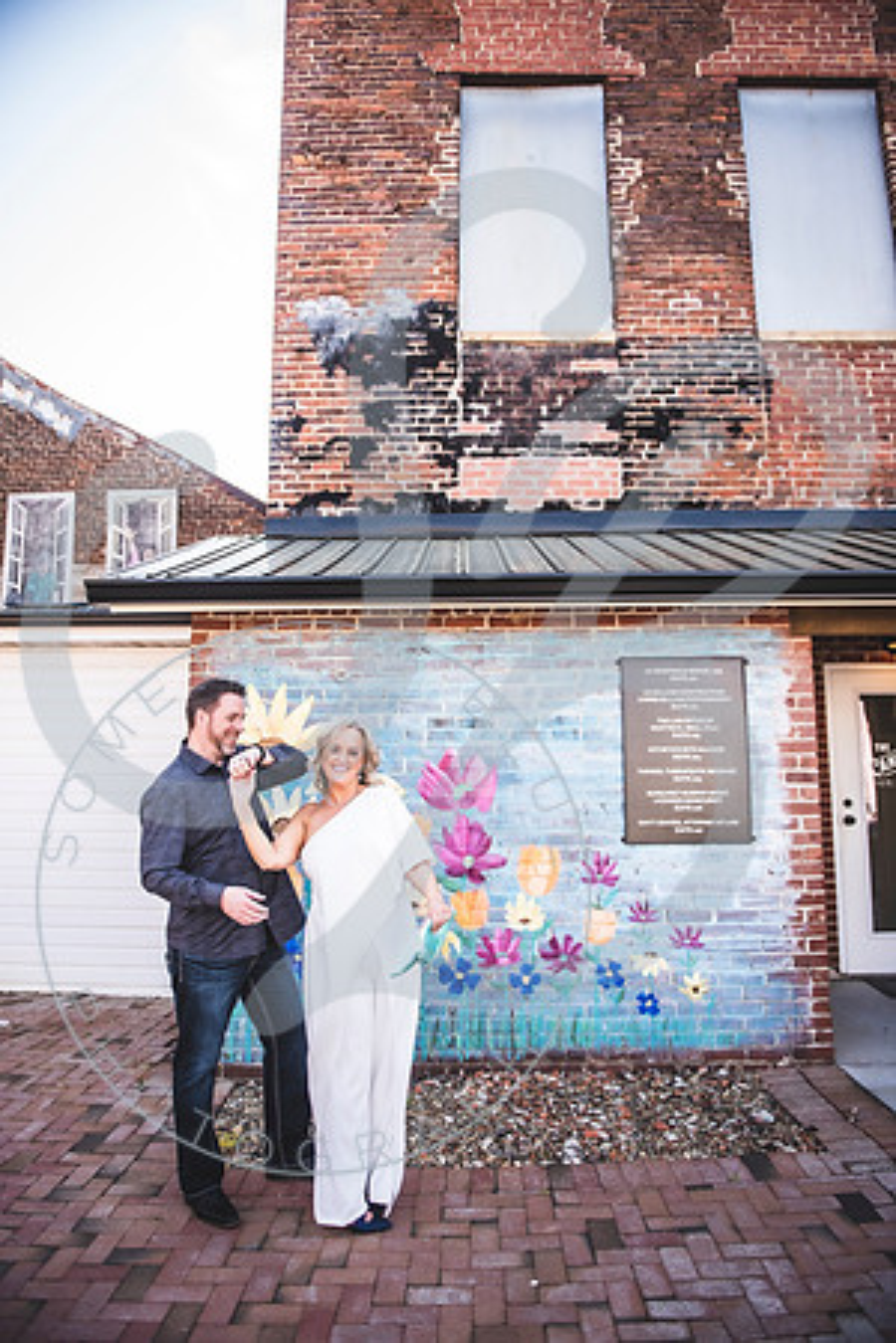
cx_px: 448
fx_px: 896
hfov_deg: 53.1
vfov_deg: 73.7
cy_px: 672
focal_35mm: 24
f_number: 2.8
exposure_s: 1/400
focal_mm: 24
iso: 100
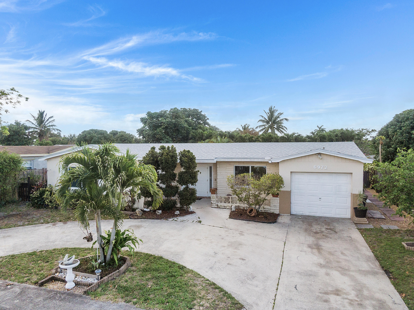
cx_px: 207
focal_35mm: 24
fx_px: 287
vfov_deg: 56.8
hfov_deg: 71.6
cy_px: 155
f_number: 2.8
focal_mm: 4.39
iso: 110
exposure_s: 1/1250
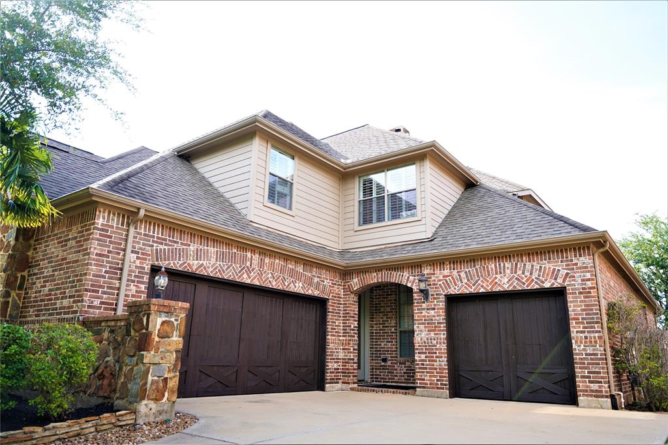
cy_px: 222
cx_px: 334
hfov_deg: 68.2
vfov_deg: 48.5
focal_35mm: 27
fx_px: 493
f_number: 2.8
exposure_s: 1/320
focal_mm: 26.6
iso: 100
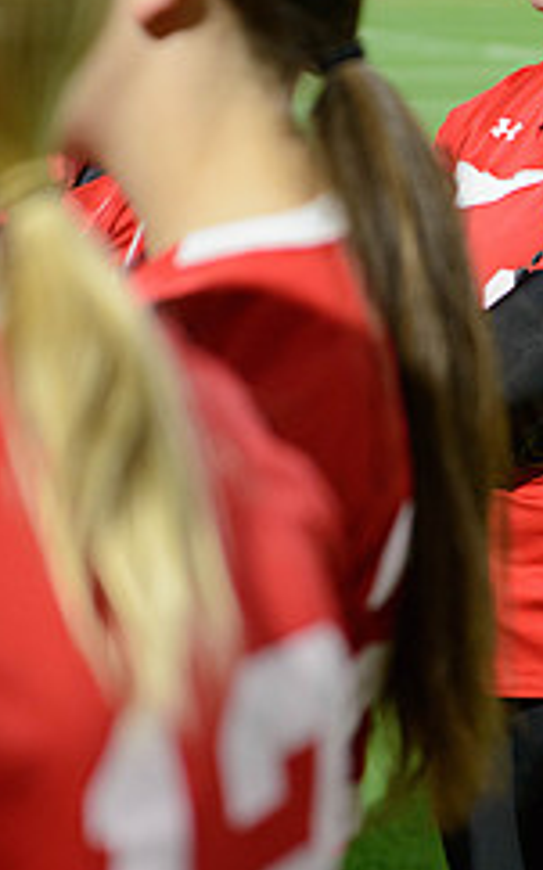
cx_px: 496
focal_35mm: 125
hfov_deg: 10.4
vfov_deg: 16.7
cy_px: 413
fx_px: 2963
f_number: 2.8
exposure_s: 1/320
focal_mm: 66
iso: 3200
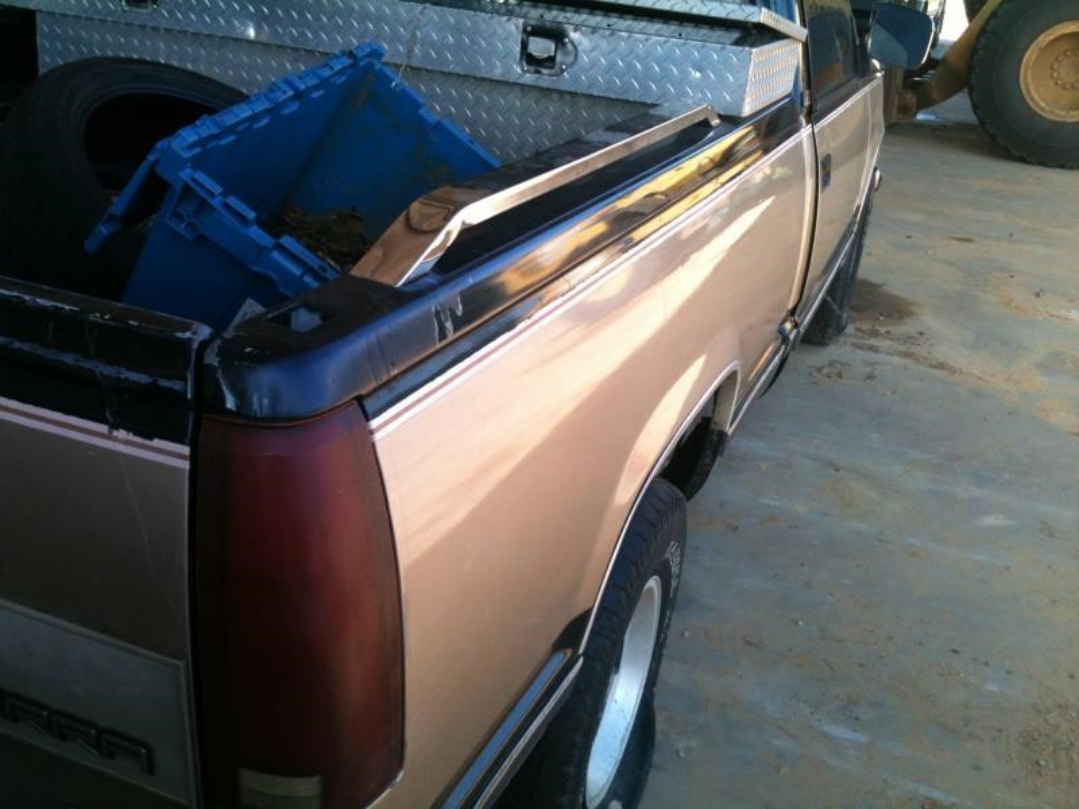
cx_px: 540
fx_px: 1091
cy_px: 404
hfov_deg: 52.6
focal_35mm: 35
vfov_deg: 40.7
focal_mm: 3.85
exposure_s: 1/253
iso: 64
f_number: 2.8
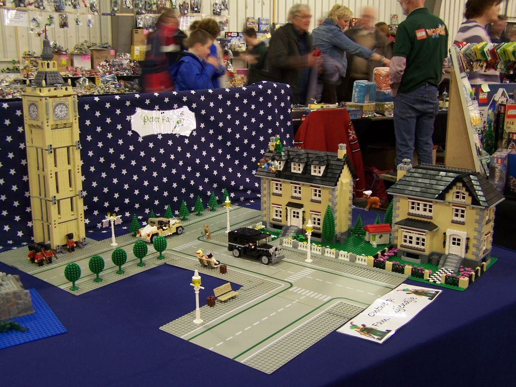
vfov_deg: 37.7
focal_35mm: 38
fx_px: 566
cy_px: 194
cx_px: 258
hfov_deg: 49.0
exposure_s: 1/2
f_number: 2.8
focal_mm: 6.3
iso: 80
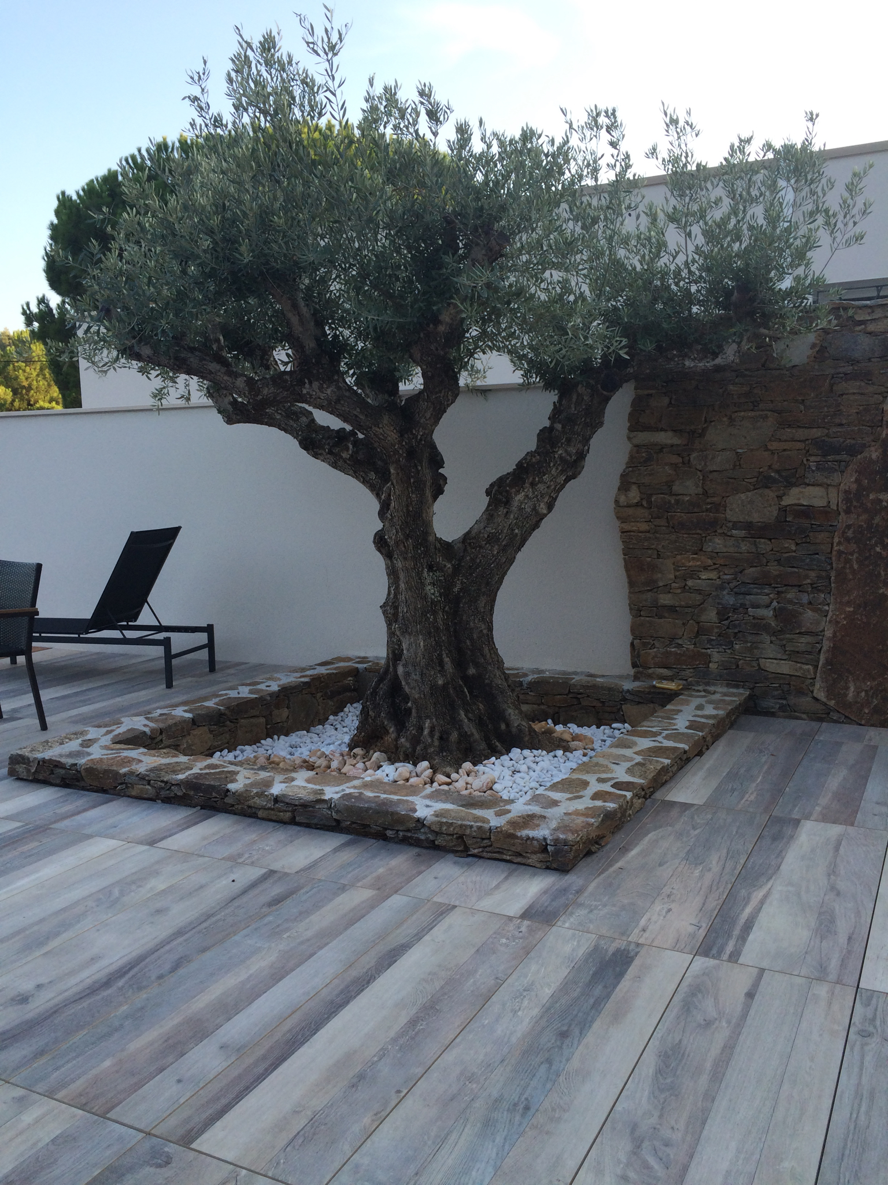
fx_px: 992
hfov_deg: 48.2
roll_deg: +1.6
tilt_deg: -7.0
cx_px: 444
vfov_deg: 61.7
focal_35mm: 29
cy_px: 592
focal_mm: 4.15
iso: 32
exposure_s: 1/402
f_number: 2.2
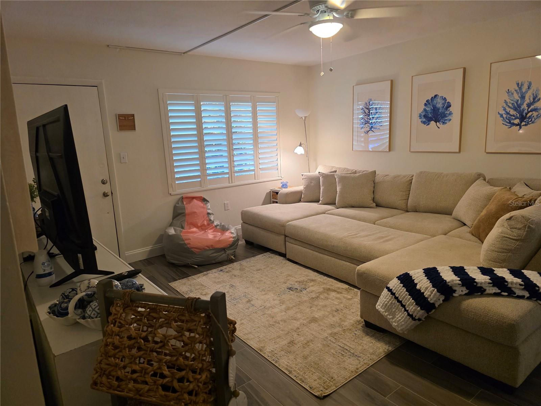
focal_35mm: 23
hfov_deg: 73.9
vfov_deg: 58.9
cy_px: 203
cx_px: 270
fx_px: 359
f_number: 1.7
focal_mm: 6.3
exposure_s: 1/120
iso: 640
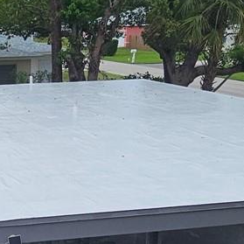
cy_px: 171
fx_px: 526
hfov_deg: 23.6
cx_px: -58
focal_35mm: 66
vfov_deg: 25.9
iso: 50
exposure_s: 1/3988
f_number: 2.2
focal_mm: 2.2
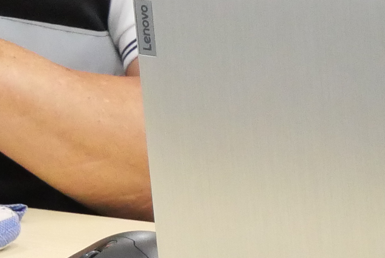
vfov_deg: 2.1
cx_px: -32
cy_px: -162
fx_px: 6893
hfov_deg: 3.2
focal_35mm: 644
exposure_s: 1/50
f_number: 5.6
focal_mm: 60
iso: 3200
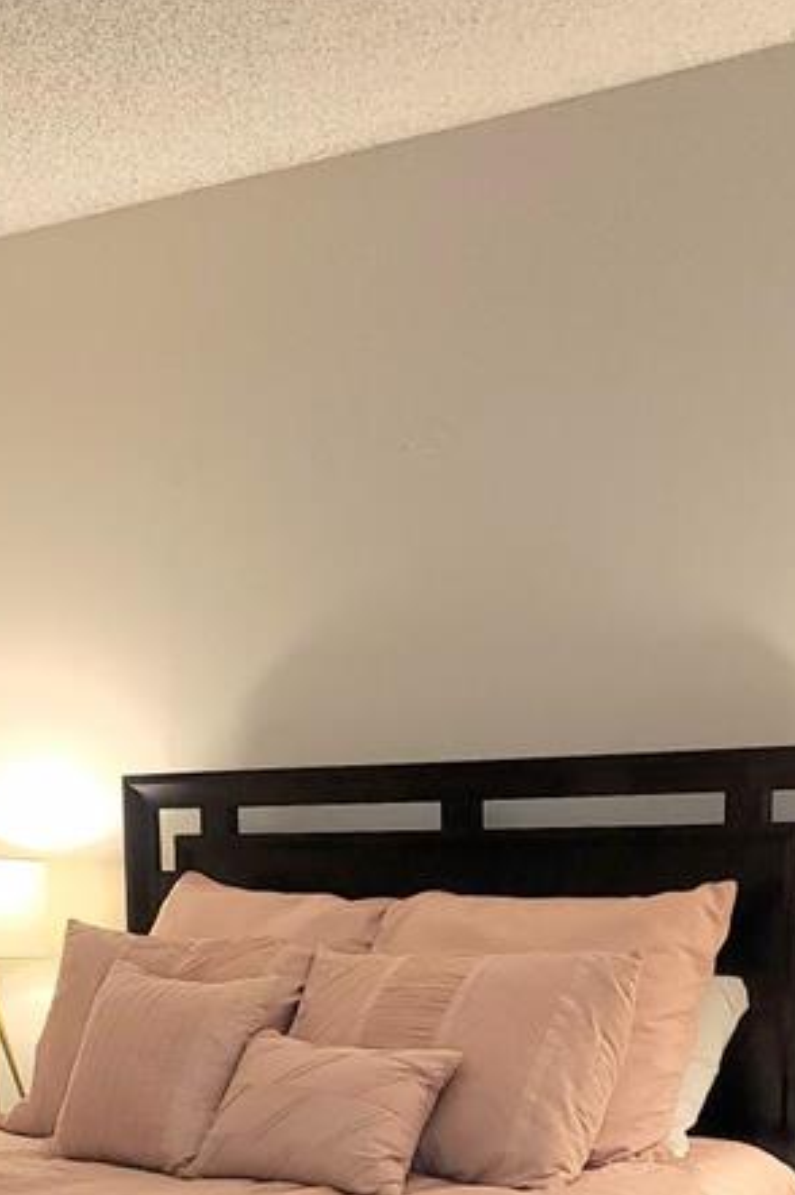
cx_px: 360
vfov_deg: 29.3
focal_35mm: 65
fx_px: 2156
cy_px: 1152
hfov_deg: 20.9
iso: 100
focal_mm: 6.4
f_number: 1.8
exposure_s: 1/30
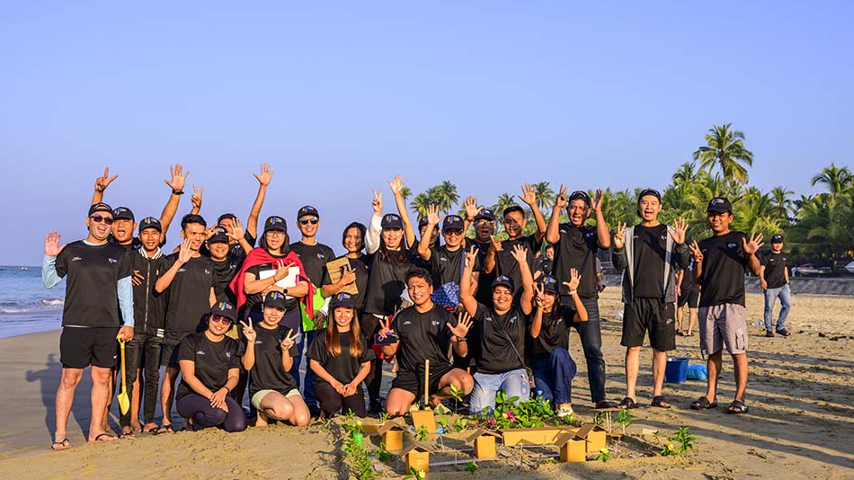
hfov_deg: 54.6
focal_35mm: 37
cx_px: 425
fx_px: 827
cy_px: 249
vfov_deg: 32.4
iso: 200
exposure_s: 1/320
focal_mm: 34.5
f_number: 9
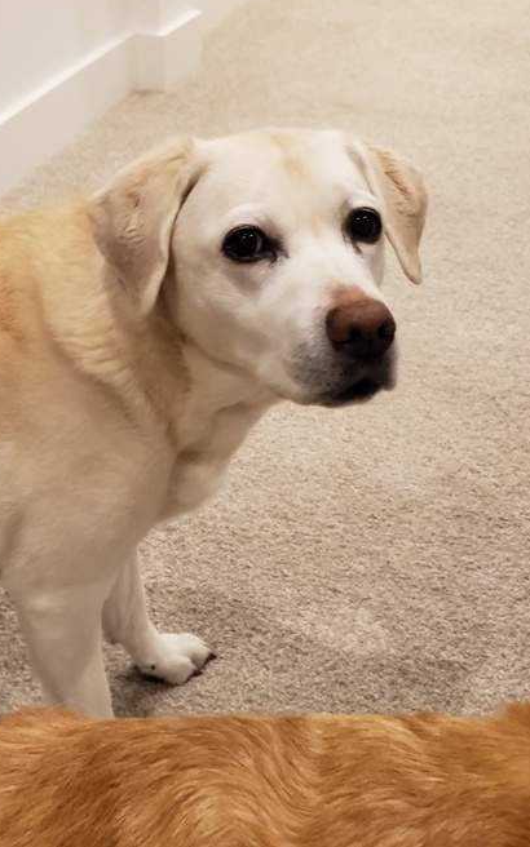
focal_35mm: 28
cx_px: 304
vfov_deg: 66.5
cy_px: 419
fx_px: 647
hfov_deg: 44.4
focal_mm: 4.3
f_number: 1.5
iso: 320
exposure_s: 1/40
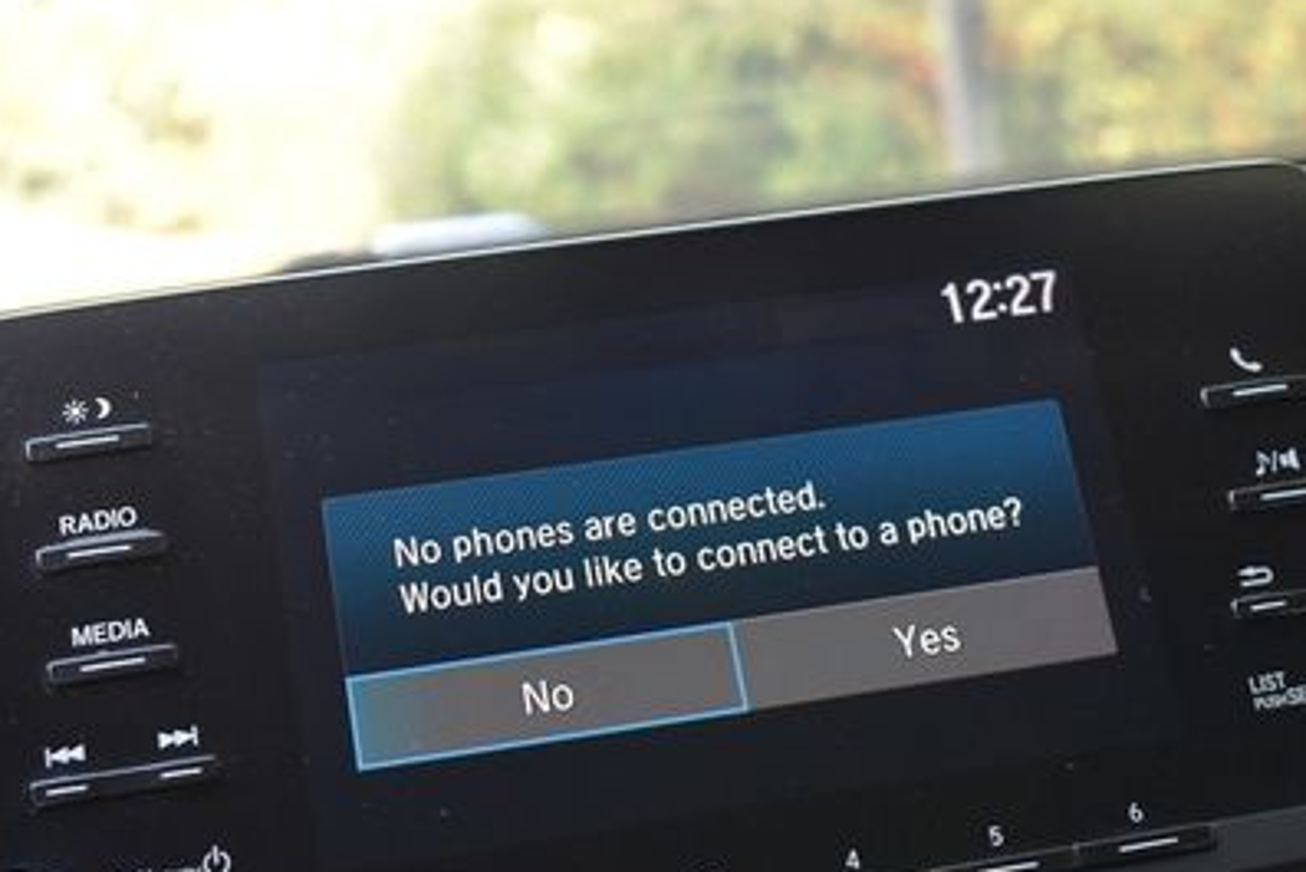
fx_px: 2105
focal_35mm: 58
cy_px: 452
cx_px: 599
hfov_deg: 34.5
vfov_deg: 23.4
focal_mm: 24
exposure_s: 1/160
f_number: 4
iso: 800
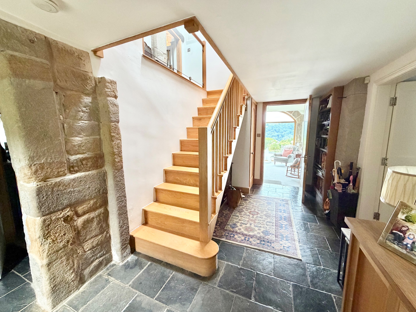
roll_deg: +0.6
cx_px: 208
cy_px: 156
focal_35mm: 14
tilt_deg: -7.2
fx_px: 168
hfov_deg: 102.1
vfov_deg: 85.7
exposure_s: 1/60
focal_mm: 2.22
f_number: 2.2
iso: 320
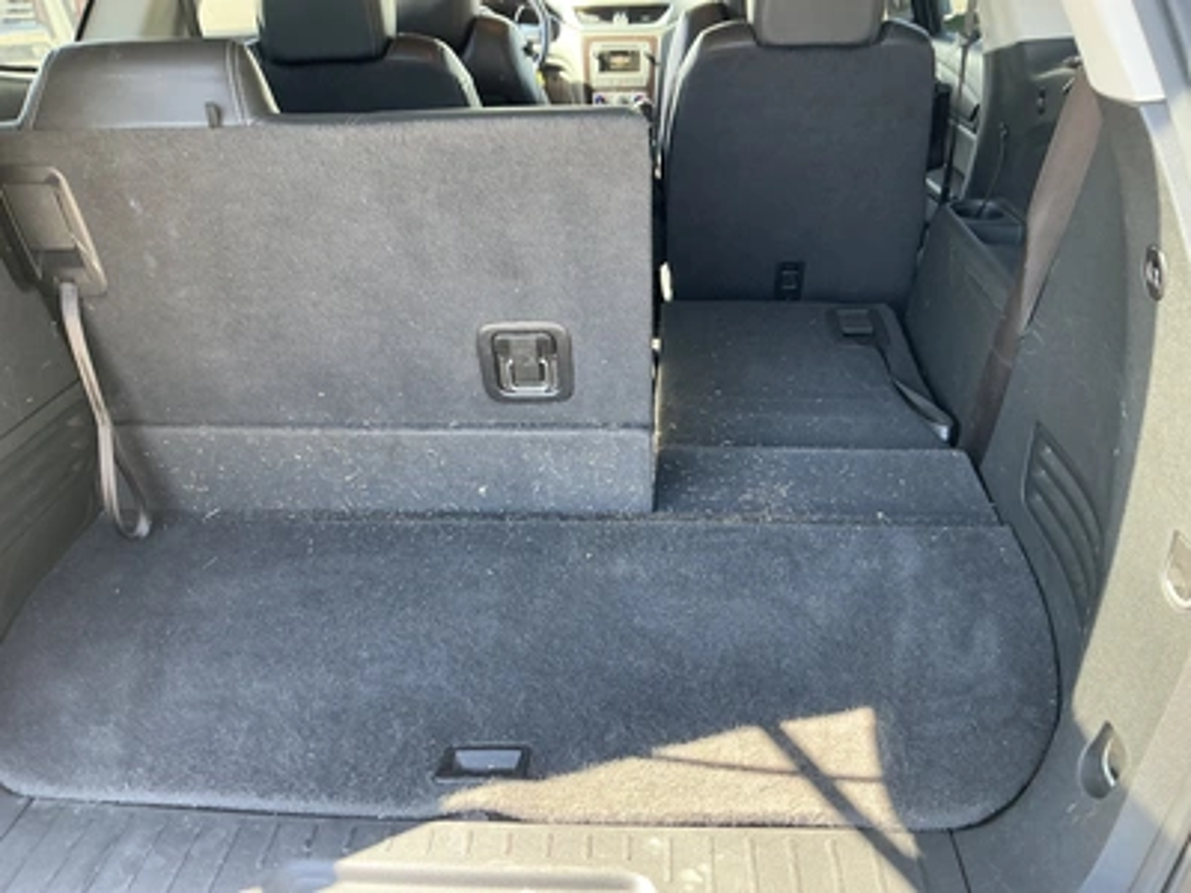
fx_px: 963
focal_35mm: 28
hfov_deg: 63.4
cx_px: 596
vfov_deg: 49.7
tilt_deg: -24.7
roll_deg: +2.3
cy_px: 446
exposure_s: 1/77
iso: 64
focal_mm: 3
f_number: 1.8
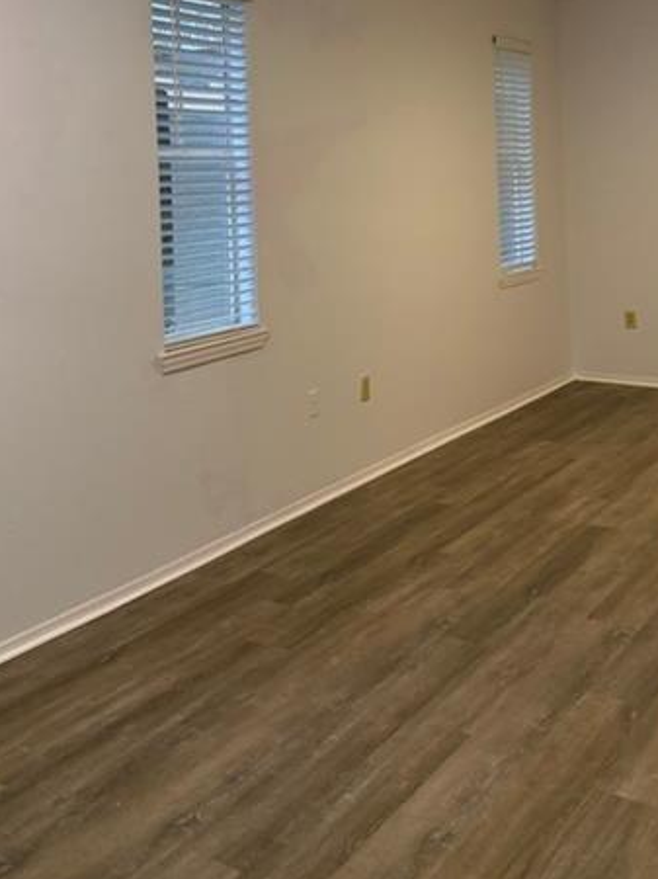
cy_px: 178
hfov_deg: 35.1
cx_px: 367
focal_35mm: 41
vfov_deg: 43.7
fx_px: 1040
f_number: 1.78
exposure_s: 1/60
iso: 200
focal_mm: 6.76
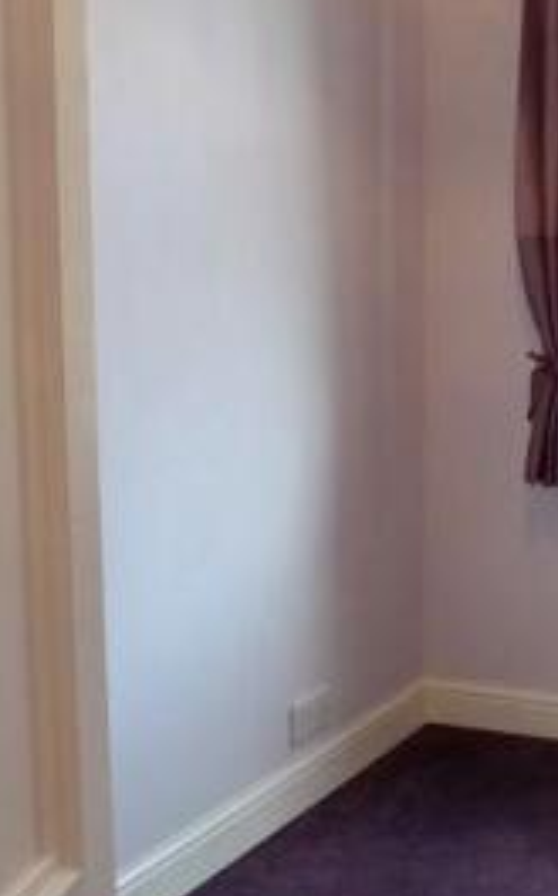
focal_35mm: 63
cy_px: 330
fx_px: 1537
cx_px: 759
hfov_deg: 18.8
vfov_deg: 32.3
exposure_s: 1/30
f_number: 2.8
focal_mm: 4.8
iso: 200
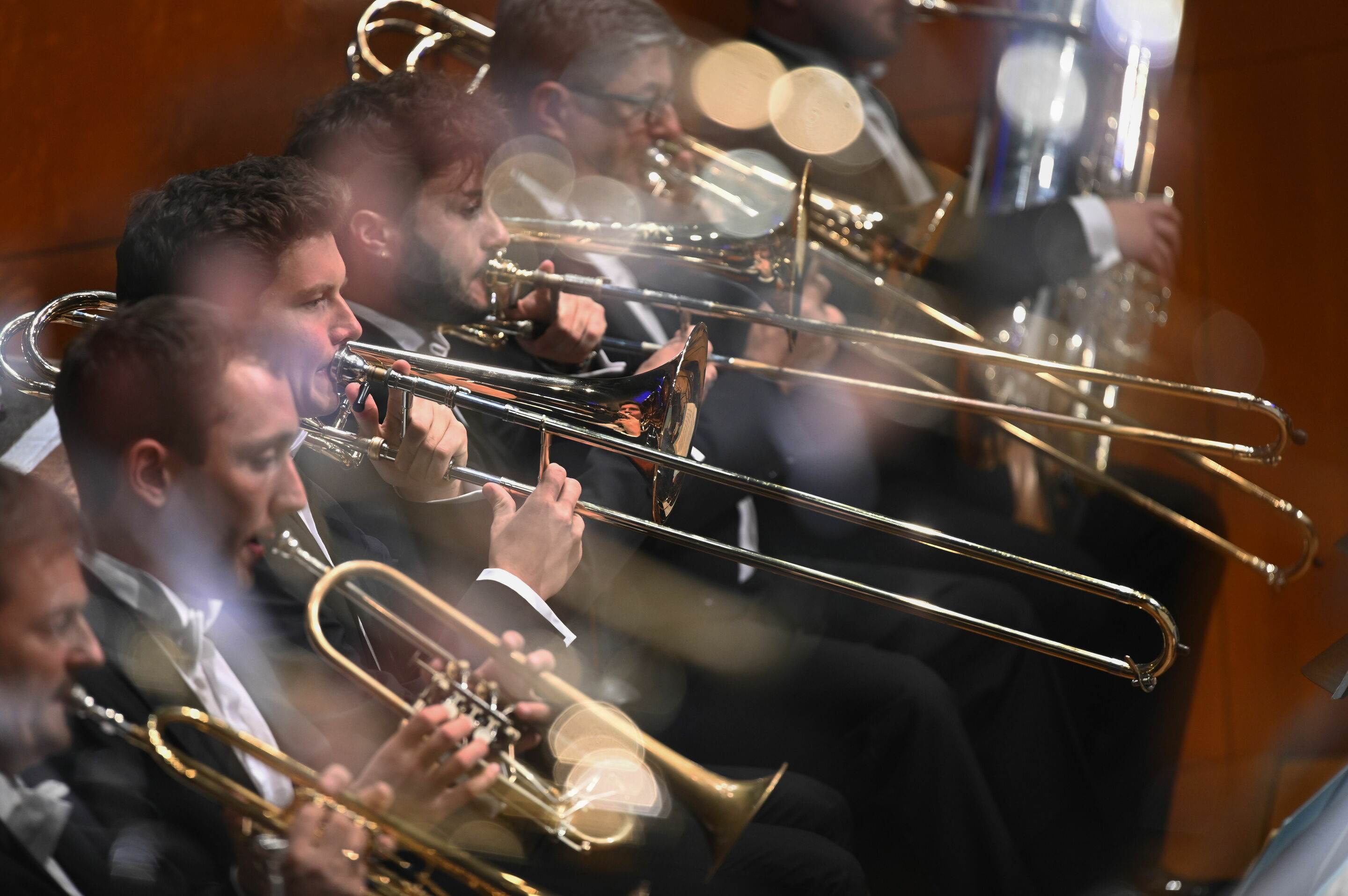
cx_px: 674
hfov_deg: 6.9
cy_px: 448
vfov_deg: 4.6
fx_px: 11225
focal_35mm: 300
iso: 3200
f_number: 4.5
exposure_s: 1/250
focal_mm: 300
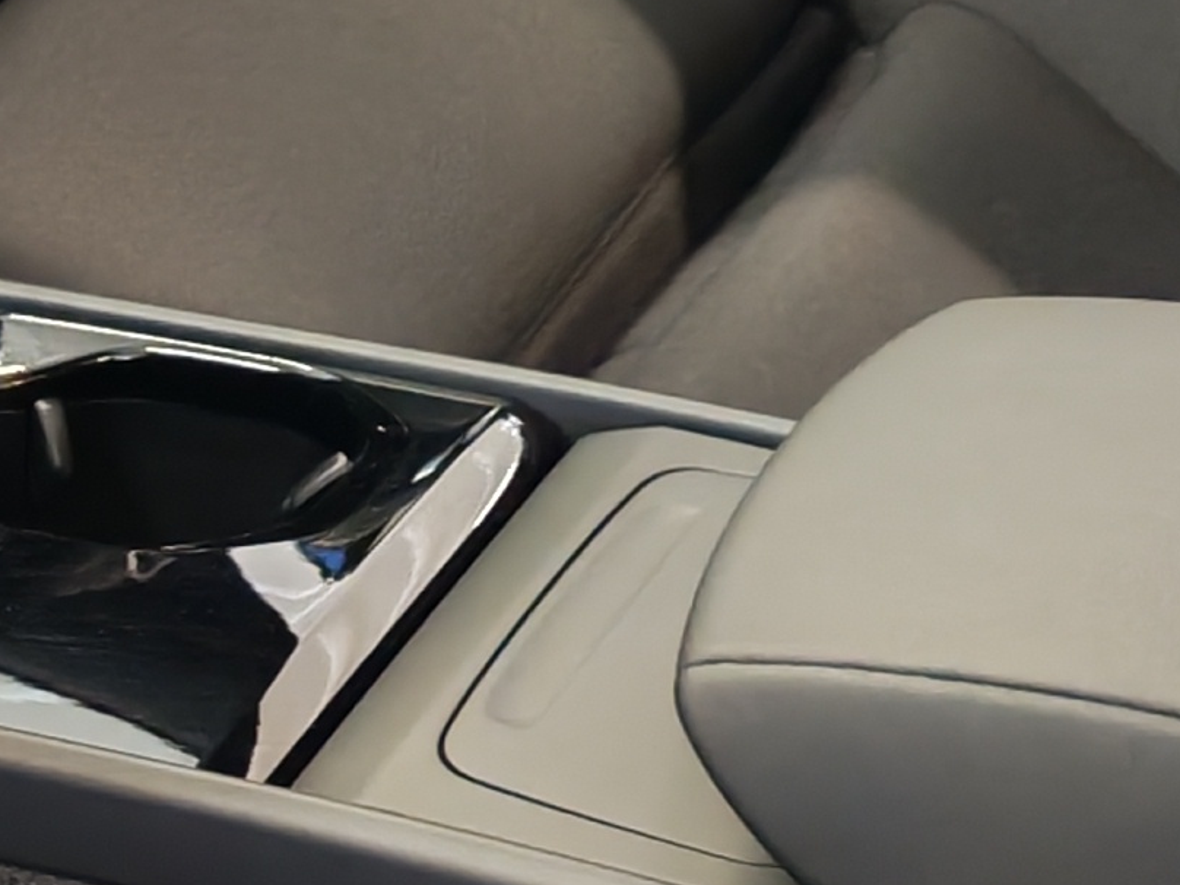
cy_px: -60
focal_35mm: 152
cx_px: -1218
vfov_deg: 9.7
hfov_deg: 11.6
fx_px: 5181
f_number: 1.9
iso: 800
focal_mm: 6.12
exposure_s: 1/50
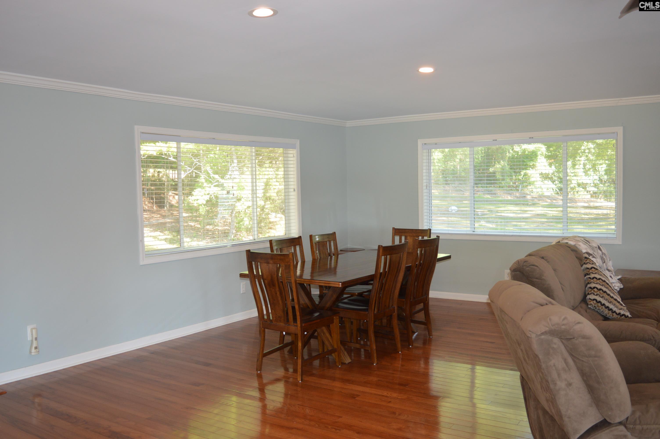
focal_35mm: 33
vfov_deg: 39.9
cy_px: 220
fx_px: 604
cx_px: 330
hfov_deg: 57.3
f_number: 4
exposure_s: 1/80
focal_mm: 22
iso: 400
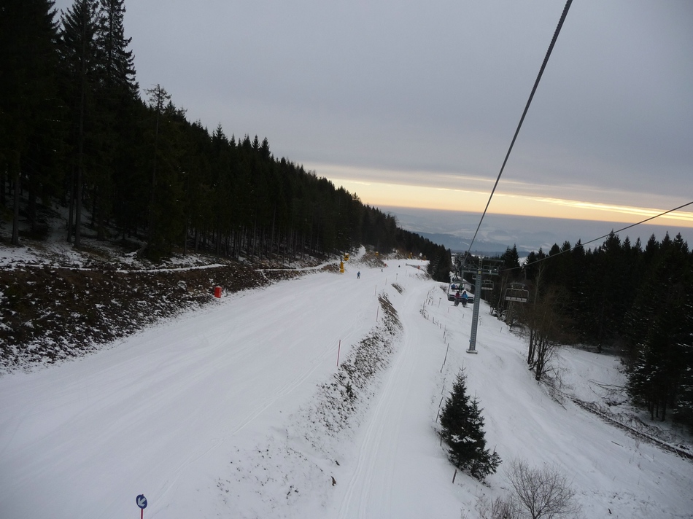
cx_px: 346
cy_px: 260
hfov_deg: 63.5
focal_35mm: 28
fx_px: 560
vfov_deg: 49.7
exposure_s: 1/400
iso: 100
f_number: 3.3
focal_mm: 4.7
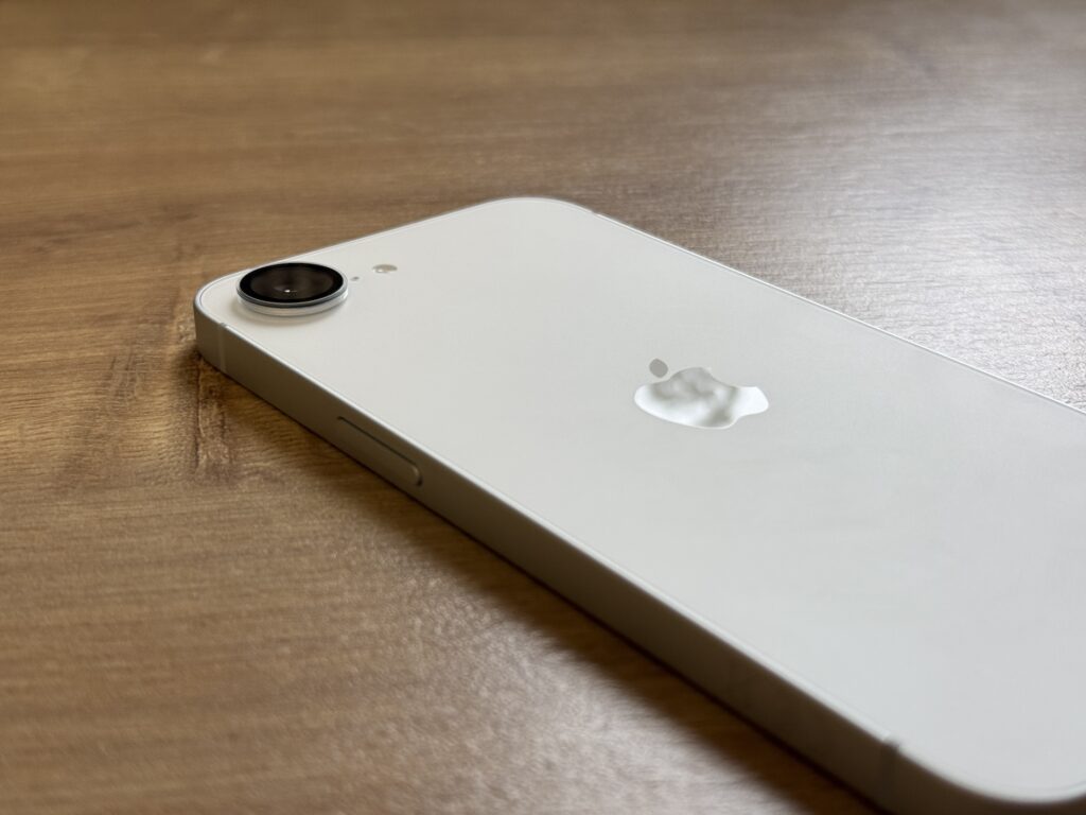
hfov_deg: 39.7
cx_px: 543
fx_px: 1506
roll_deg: -0.3
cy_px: 408
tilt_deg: -28.2
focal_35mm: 48
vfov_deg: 30.3
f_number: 1.78
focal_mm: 6.76
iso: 125
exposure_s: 1/60
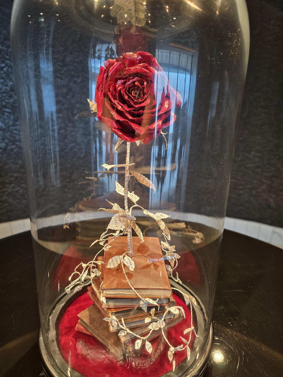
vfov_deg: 73.9
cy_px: 188
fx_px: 251
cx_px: 142
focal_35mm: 23
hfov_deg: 58.9
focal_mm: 6.3
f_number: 1.7
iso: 125
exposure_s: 1/53
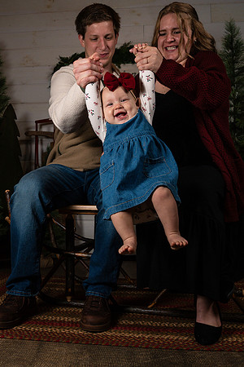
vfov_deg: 51.5
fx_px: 379
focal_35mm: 37
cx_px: 82
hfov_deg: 35.3
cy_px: 181
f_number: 5.6
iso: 320
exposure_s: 1/250
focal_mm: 24
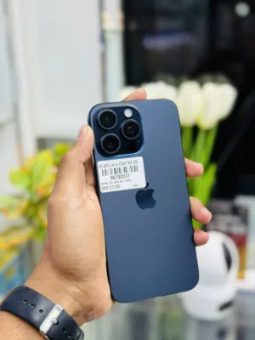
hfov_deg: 30.3
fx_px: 471
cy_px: 170
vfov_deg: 39.7
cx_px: 128
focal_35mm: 48
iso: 64
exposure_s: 1/281
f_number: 1.78
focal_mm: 6.76
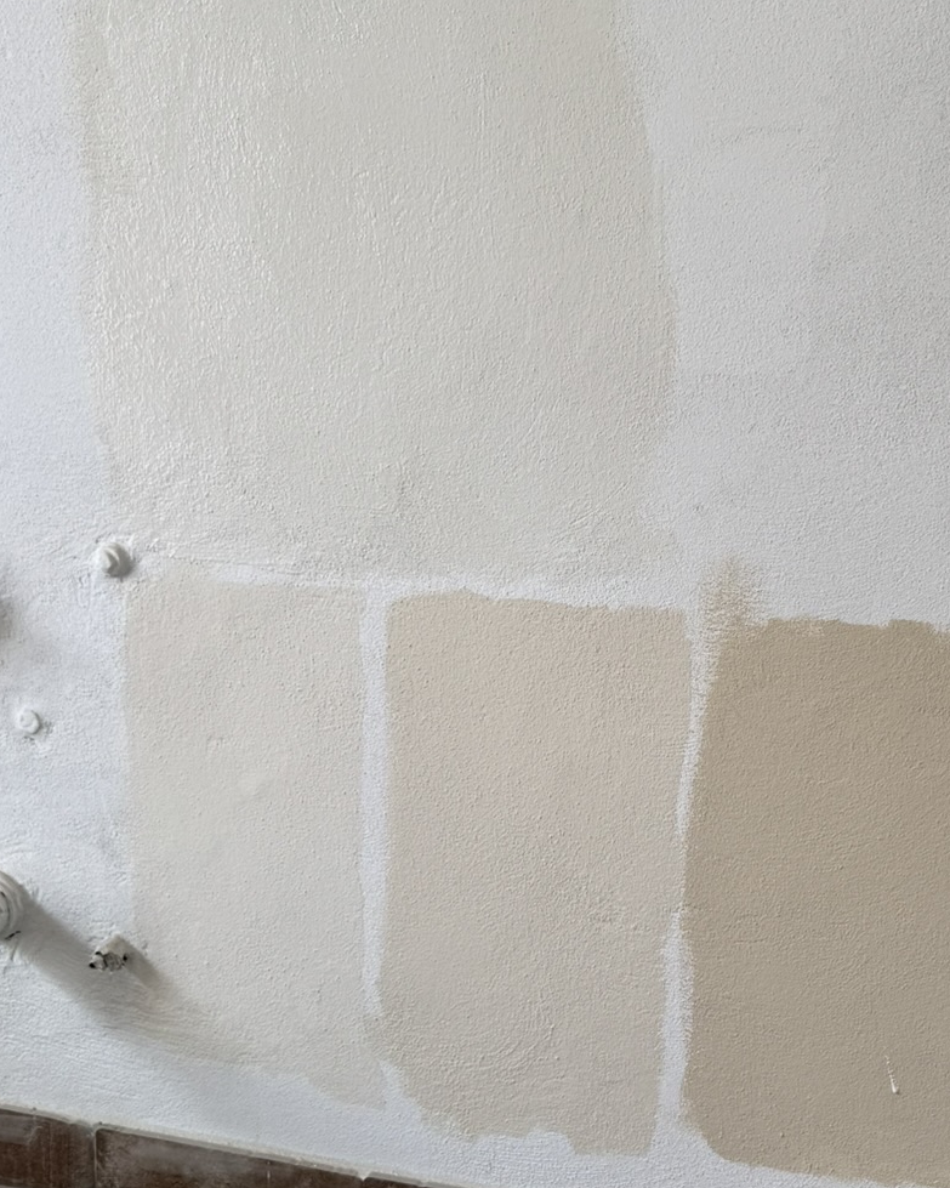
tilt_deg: -13.0
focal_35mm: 49
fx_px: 1722
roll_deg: -1.5
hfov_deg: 30.6
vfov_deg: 38.0
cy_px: 601
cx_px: 625
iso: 64
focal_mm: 6.76
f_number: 1.78
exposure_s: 1/204
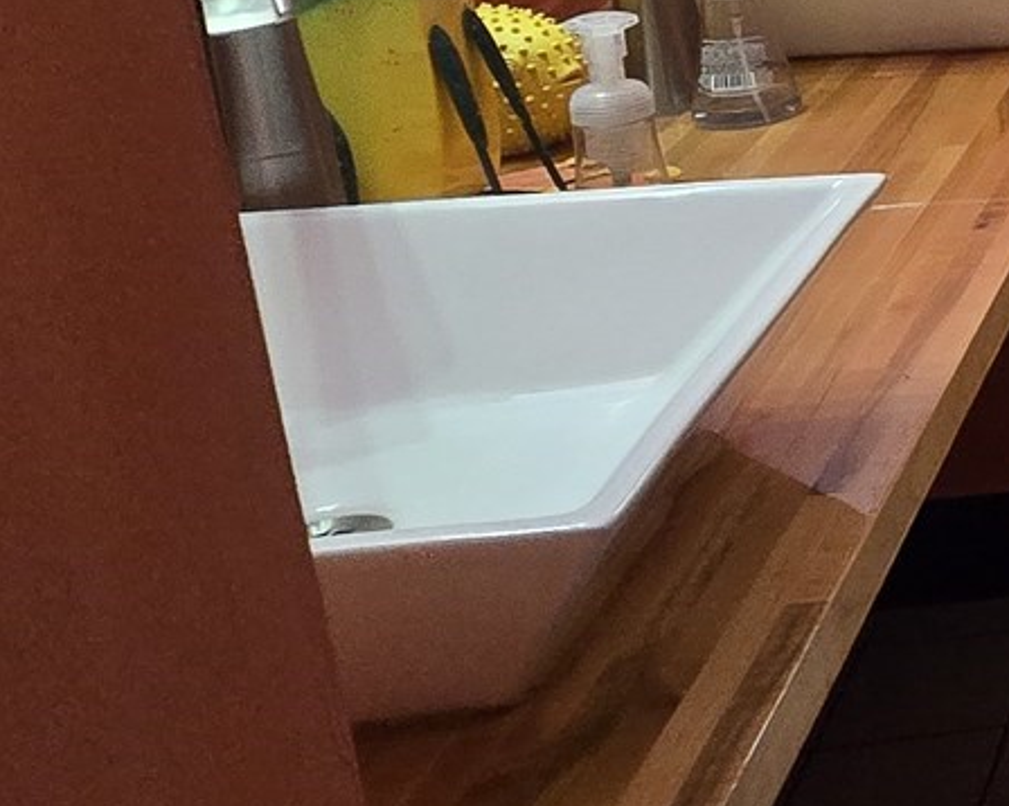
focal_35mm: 58
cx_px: 1977
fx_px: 1731
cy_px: -83
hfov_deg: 19.6
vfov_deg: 24.4
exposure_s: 1/60
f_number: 2.2
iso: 400
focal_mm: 2.2
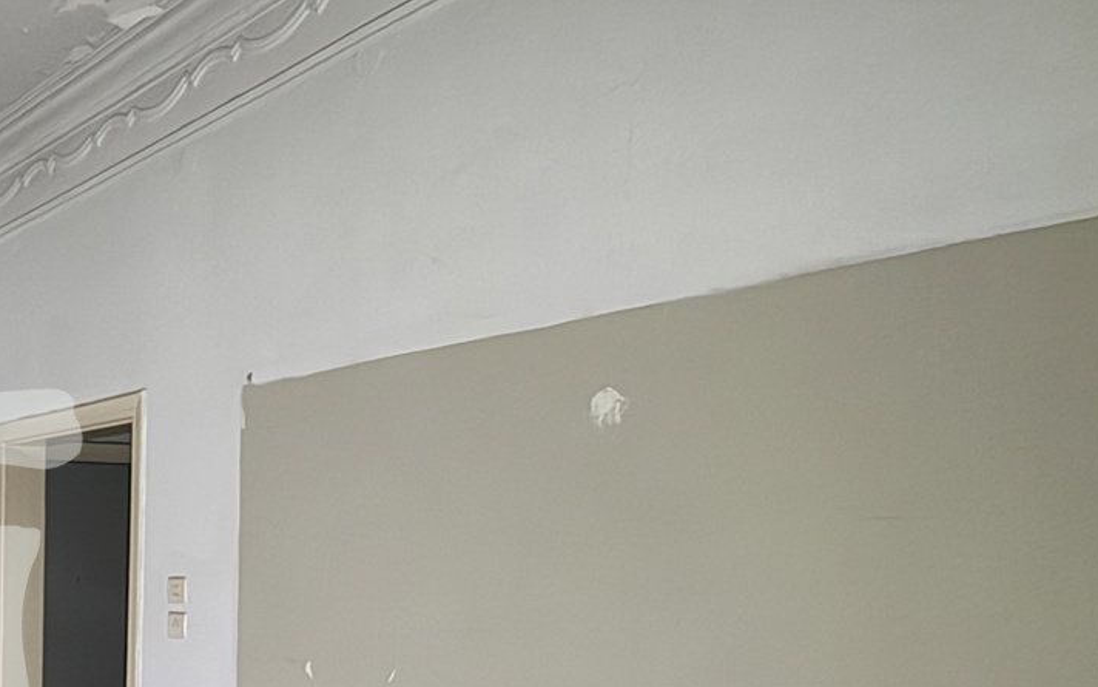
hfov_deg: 36.6
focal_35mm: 40
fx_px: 1197
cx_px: -251
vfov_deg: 30.8
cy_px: 593
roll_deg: -0.6
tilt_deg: -0.6
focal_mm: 2.22
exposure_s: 1/40
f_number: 2.2
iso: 640
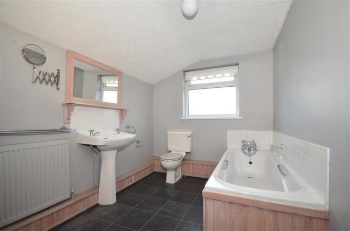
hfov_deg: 100.5
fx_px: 145
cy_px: 116
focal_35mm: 15
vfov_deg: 77.0
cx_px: 175
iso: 640
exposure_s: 1/200
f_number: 4.5
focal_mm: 10
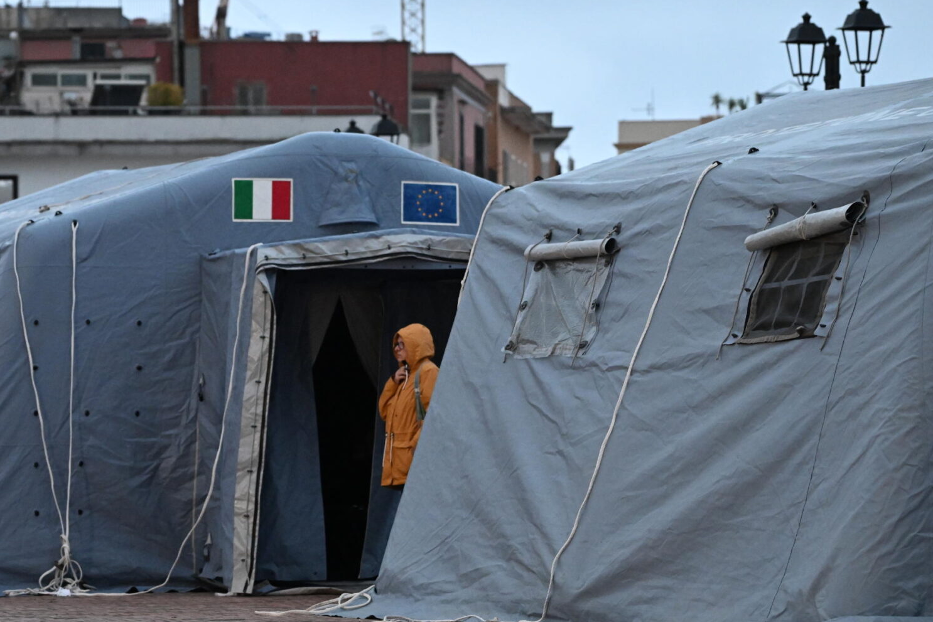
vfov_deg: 8.9
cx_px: 310
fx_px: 4017
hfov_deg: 13.2
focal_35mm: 155
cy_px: 381
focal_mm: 90
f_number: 4
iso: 4000
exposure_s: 1/160
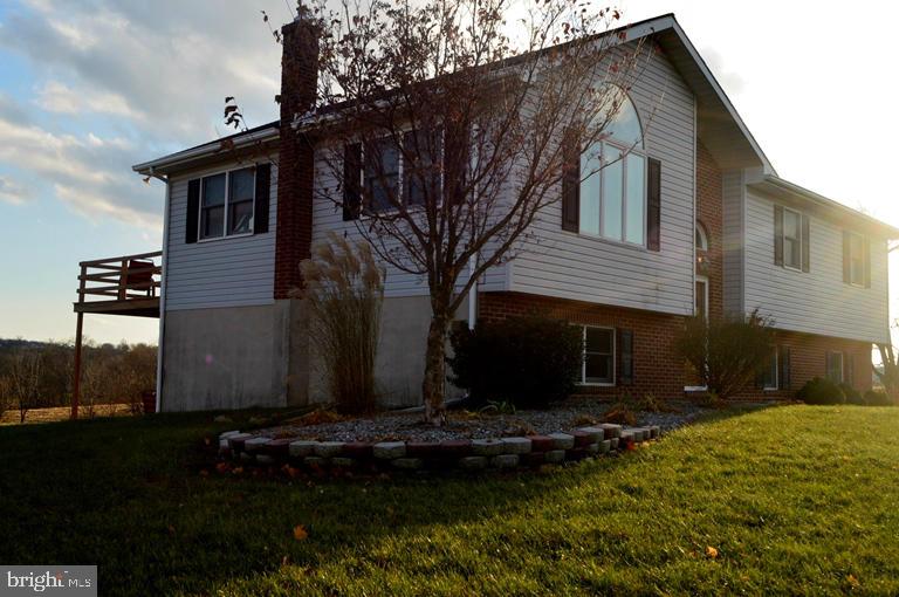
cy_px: 298
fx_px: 898
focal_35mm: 36
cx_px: 450
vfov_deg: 36.8
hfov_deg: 53.2
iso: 400
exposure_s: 1/320
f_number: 10
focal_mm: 24
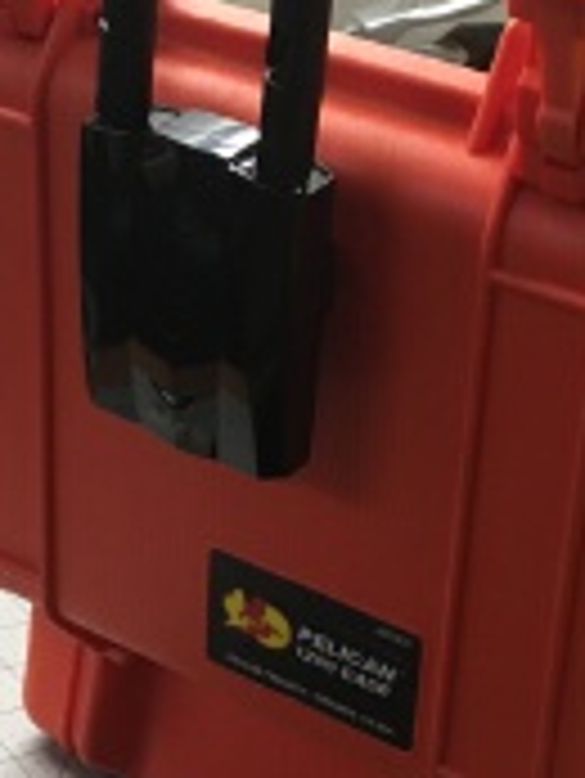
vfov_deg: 28.2
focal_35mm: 67
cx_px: 441
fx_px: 1508
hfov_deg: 21.8
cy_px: 130
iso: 64
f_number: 2.2
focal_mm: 4.15
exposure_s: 1/15
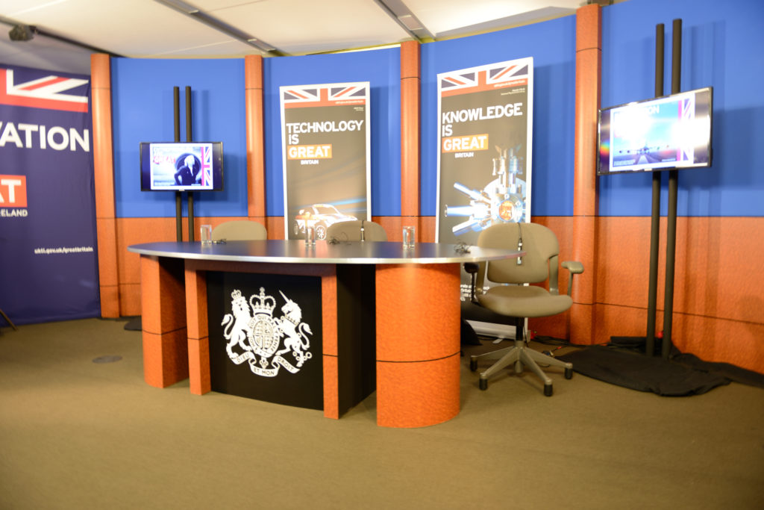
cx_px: 382
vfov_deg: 53.1
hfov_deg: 73.7
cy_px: 255
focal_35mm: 24
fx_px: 509
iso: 100
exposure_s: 1/5
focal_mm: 24
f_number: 2.8
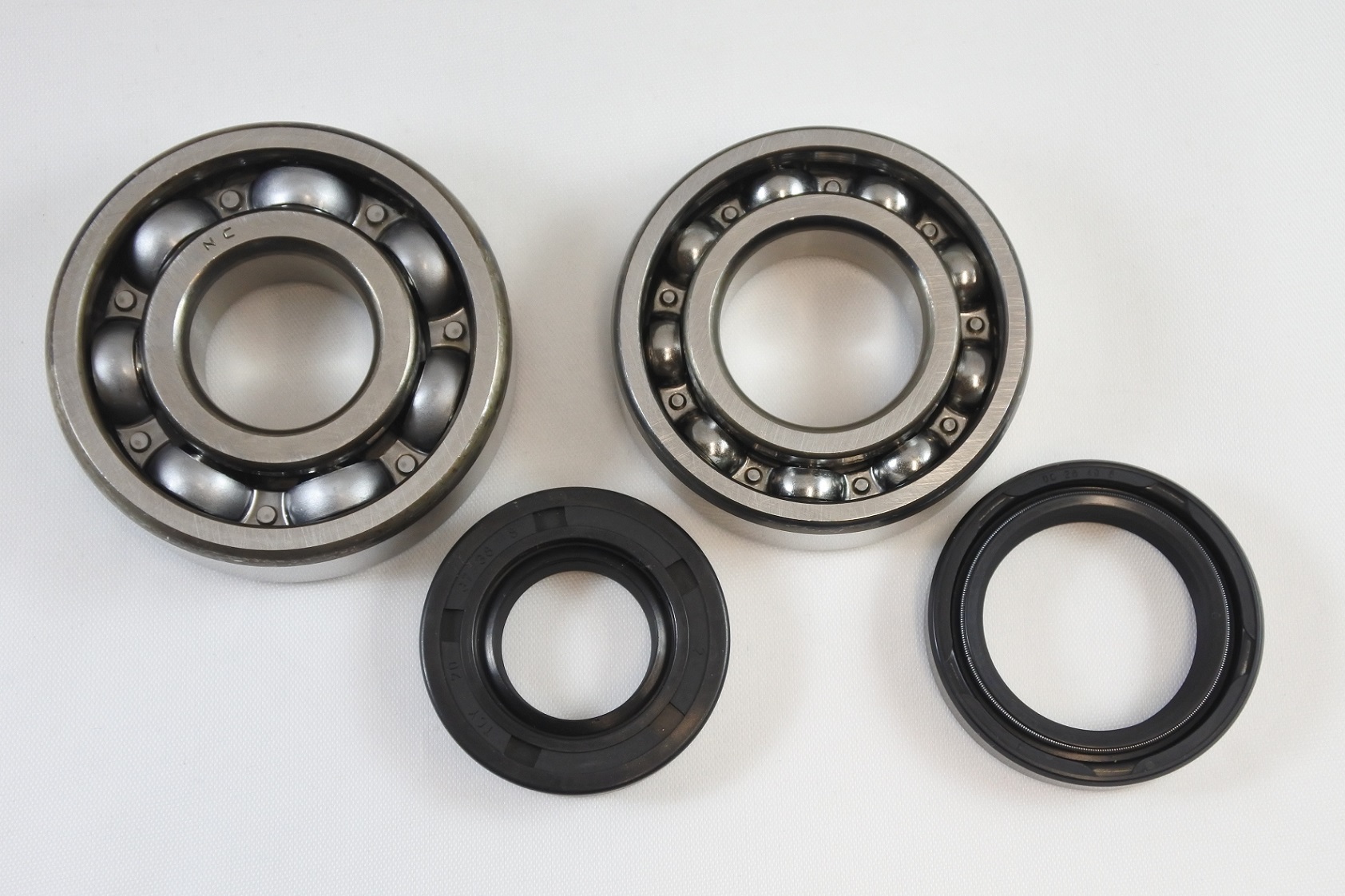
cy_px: 448
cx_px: 672
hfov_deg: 36.9
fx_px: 2017
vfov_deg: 25.0
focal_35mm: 54
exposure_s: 1/125
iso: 500
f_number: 4.8
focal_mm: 20.1
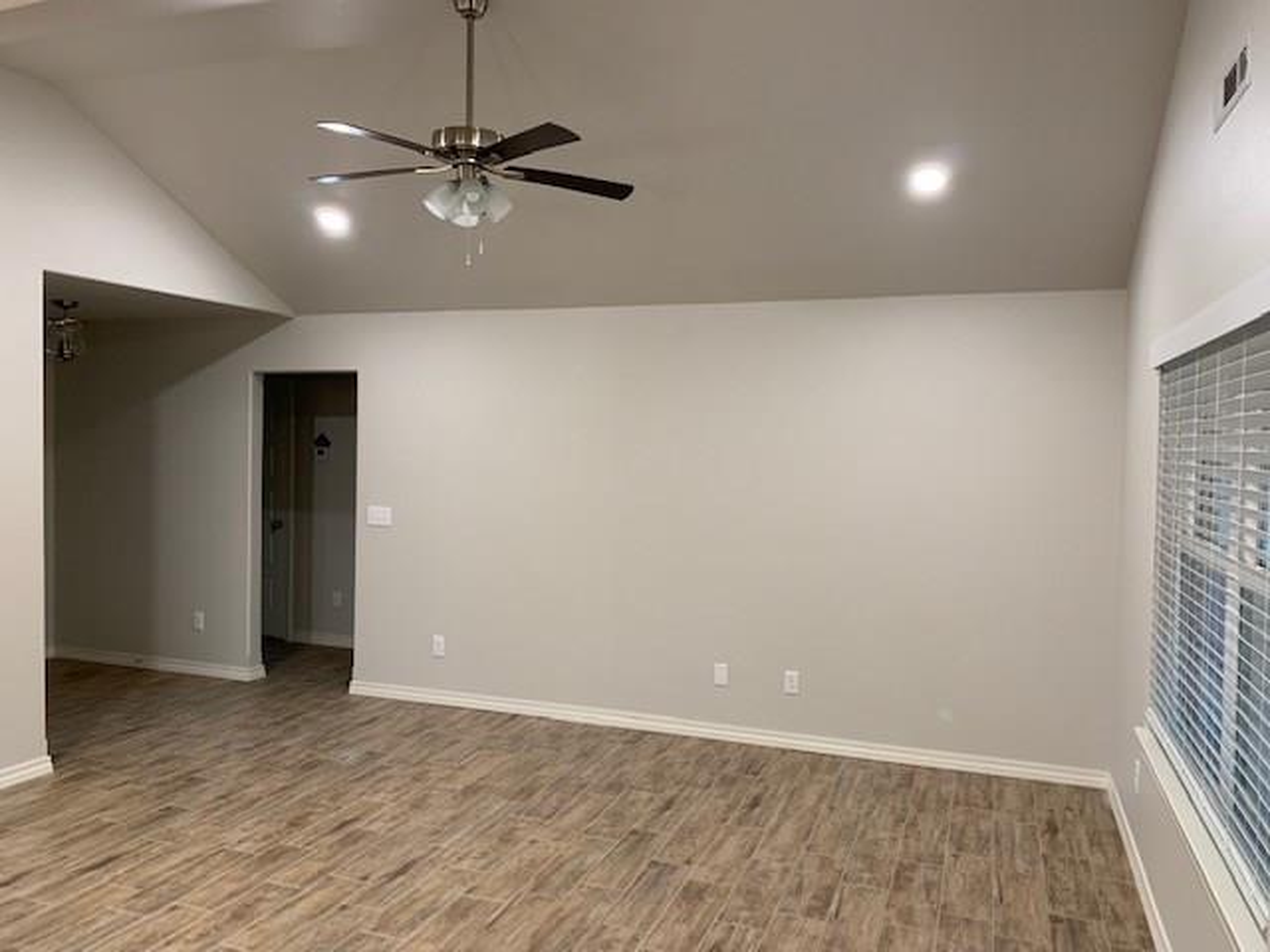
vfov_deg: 53.1
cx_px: 635
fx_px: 954
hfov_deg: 67.3
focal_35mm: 26
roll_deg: -0.2
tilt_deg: -2.5
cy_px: 476
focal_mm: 4.25
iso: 160
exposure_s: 1/60
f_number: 1.8
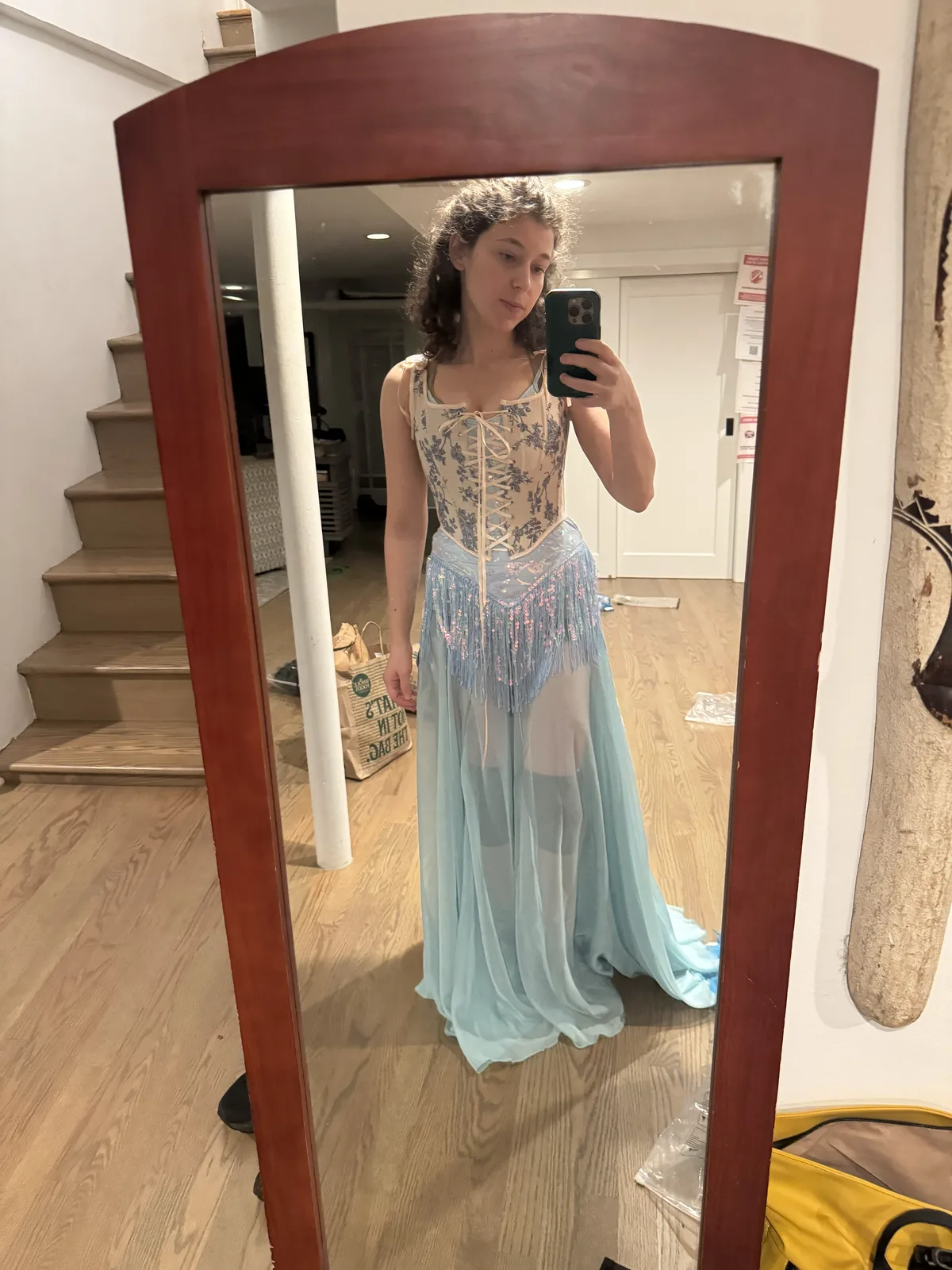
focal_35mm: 24
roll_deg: +2.1
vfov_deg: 71.6
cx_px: 476
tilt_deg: -22.0
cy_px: 635
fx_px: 880
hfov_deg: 56.8
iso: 800
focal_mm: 6.76
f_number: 1.78
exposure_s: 1/60
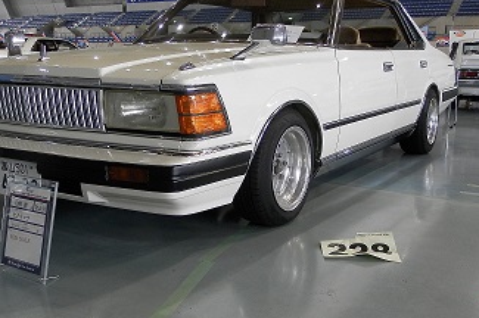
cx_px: 211
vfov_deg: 32.5
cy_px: 140
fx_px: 545
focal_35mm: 41
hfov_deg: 47.4
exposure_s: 1/30
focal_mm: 4.5
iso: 125
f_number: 3.1
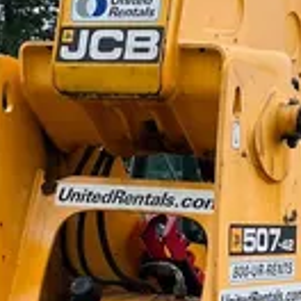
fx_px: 1259
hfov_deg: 13.2
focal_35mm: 128
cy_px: 437
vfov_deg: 13.0
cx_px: 383
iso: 50
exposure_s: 1/361
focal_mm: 5.1
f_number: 1.6
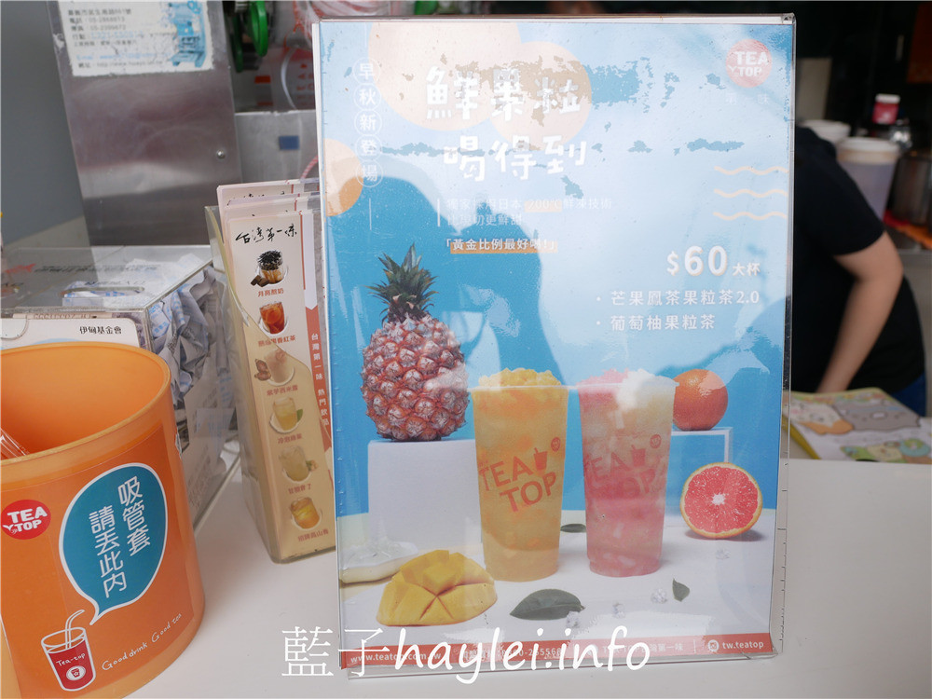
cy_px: 350
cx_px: 466
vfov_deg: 46.8
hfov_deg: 60.0
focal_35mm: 30
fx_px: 808
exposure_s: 1/500
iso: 200
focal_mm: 15
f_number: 4
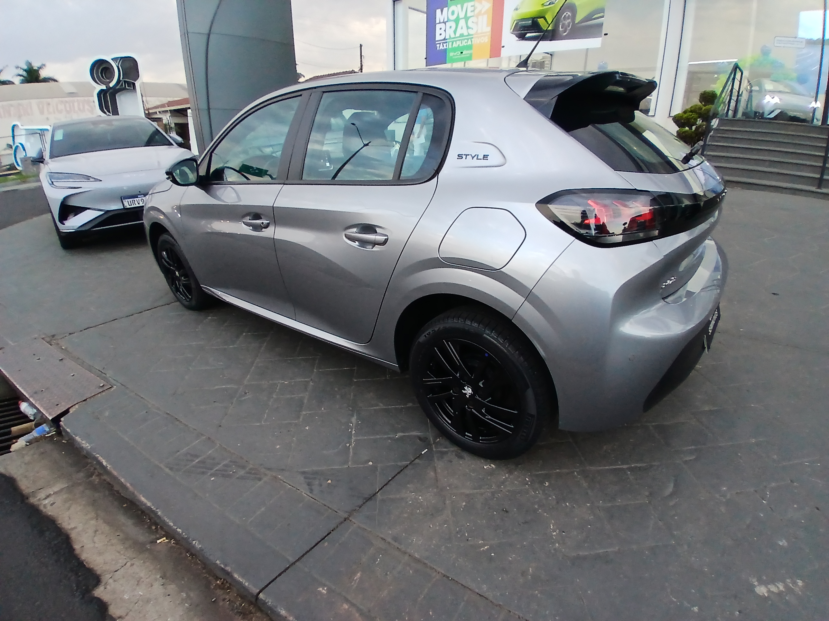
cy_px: 310
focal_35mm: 17
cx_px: 414
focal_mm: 1.4
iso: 100
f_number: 2.2
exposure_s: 1/60
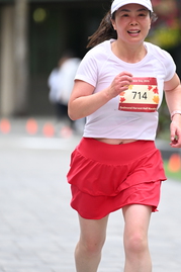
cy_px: 92
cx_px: 128
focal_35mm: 409
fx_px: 3088
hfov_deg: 3.4
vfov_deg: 5.0
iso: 640
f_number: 2.8
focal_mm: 200
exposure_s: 1/2000
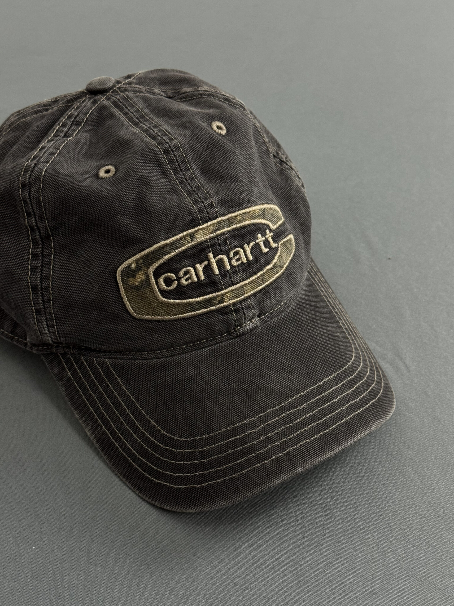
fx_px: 839
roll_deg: -2.5
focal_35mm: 48
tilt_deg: -44.3
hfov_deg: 30.3
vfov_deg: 39.7
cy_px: 303
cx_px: 227
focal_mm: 6.76
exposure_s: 1/60
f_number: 1.78
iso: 125
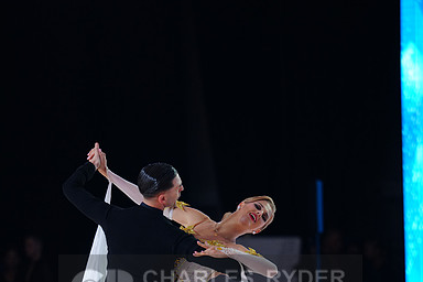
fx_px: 3548
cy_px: 292
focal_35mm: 302
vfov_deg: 4.5
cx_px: 211
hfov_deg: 6.8
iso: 640
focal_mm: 200
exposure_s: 1/500
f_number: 2.8
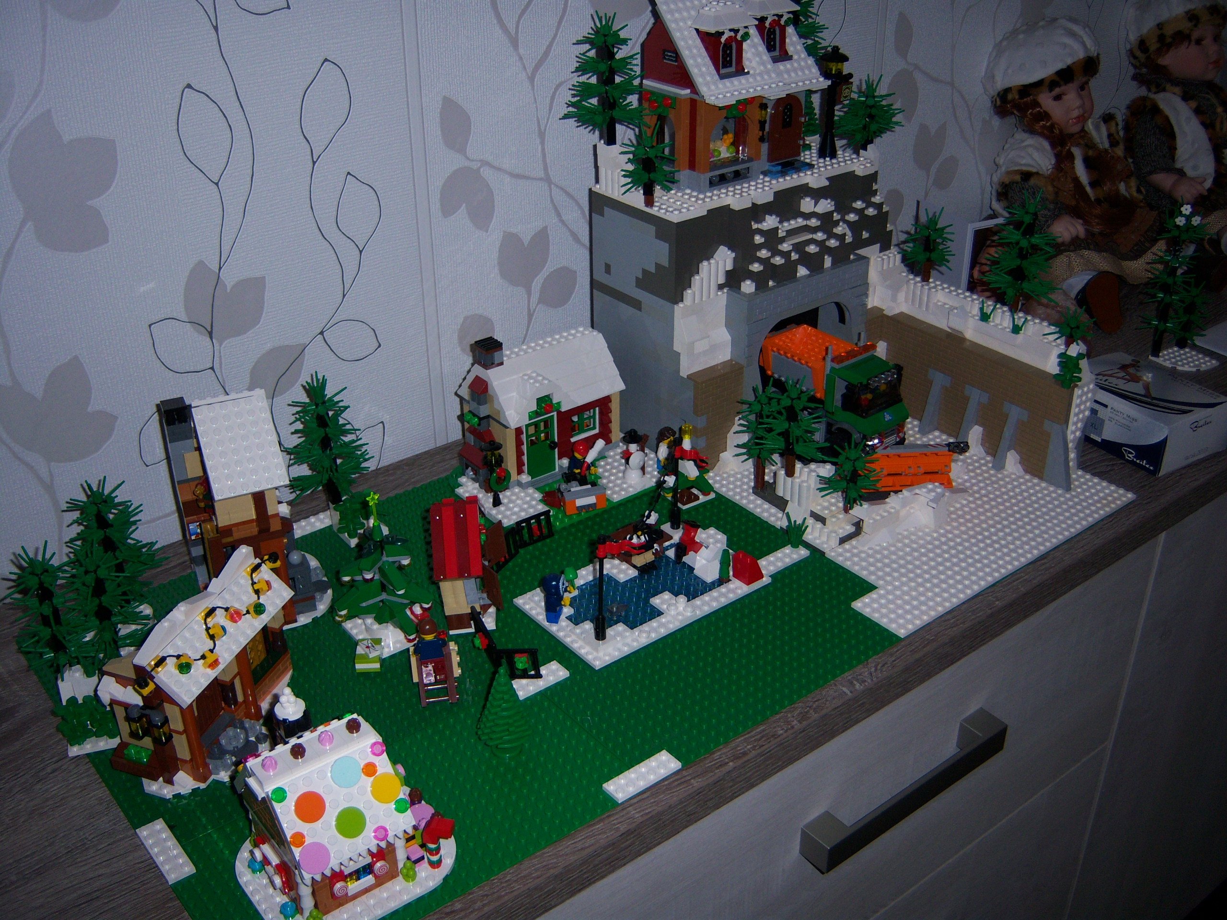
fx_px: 1276
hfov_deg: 51.4
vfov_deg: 39.7
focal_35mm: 36
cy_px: 460
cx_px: 614
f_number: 2.8
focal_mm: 7.5
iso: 80
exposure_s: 1/60
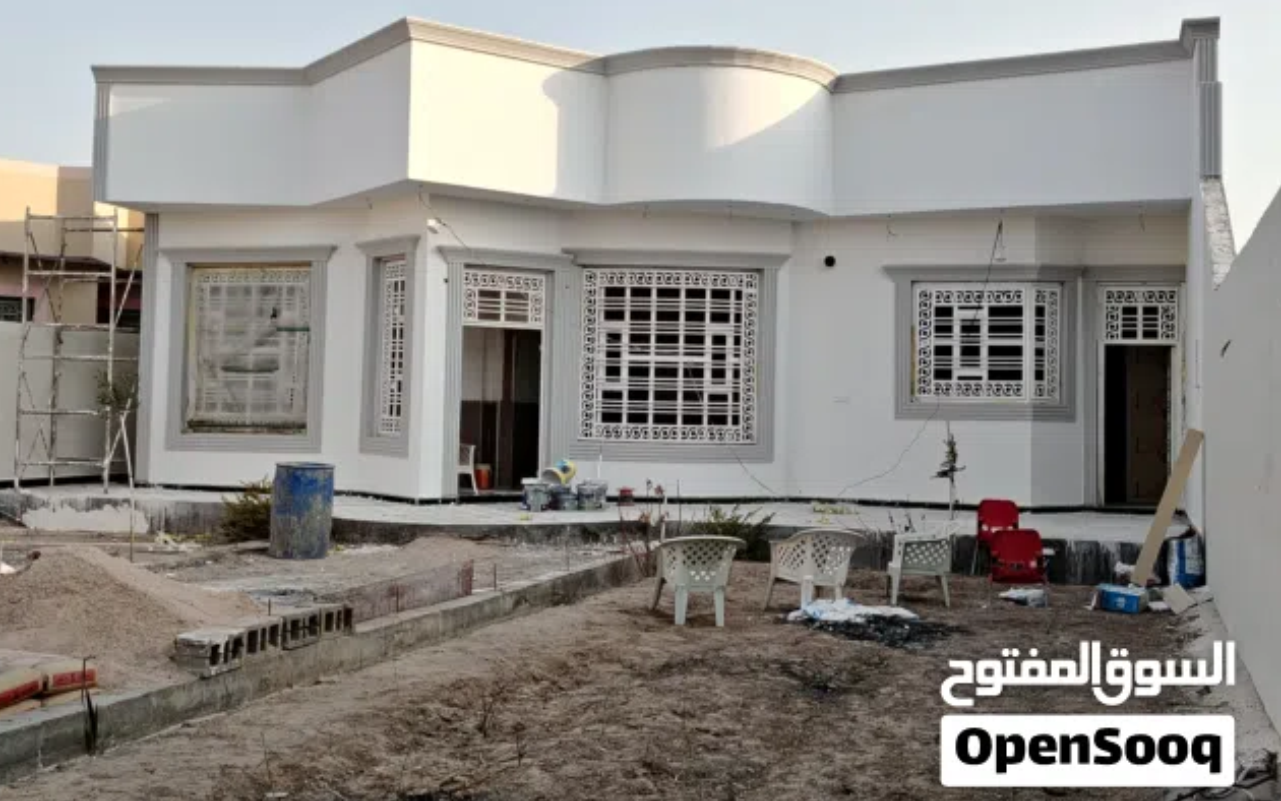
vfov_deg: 30.5
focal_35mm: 42
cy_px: 348
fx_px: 1467
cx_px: 634
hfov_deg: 47.2
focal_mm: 5.25
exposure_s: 1/354
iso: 100
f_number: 1.75
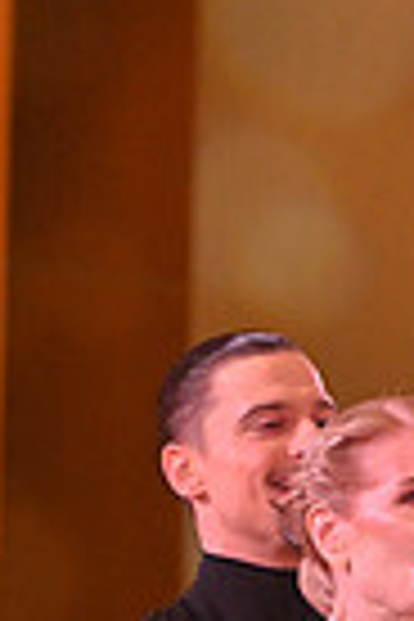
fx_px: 8124
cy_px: 1138
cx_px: 344
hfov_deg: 2.9
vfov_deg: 4.3
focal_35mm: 471
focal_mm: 112
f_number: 5
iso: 2000
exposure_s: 1/400
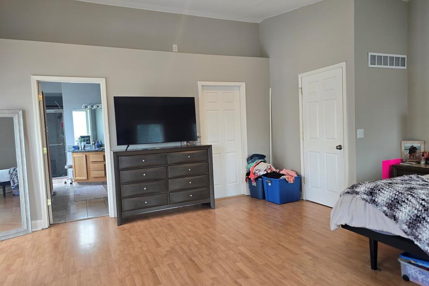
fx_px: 286
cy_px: 148
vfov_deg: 53.1
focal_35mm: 24
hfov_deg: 73.8
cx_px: 215
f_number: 1.7
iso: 80
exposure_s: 1/120
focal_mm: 6.3
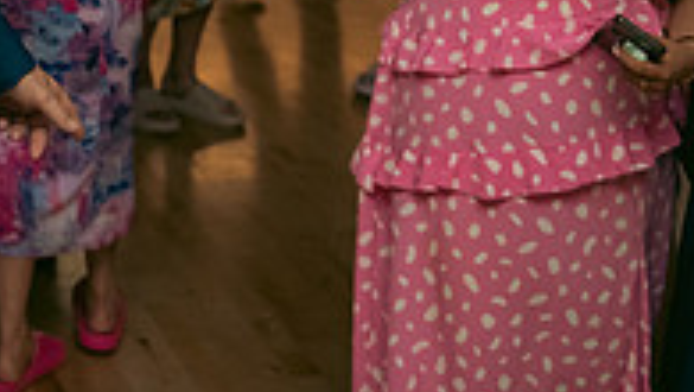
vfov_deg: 10.6
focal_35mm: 109
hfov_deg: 18.3
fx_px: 2007
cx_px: -206
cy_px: -276
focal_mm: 35
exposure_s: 1/160
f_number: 3.5
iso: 800
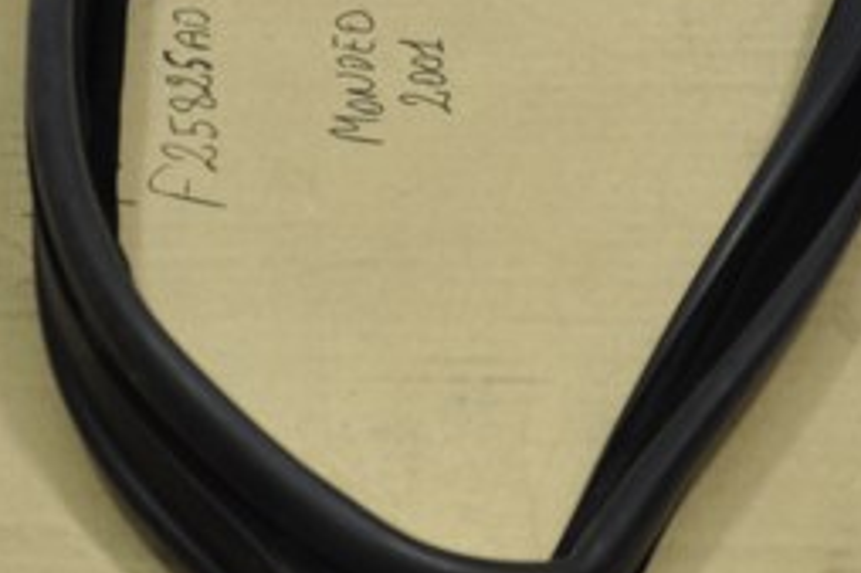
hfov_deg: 13.8
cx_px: 397
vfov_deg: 9.1
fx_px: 3561
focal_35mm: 149
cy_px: 0
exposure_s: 1/40
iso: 200
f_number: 4.5
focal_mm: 28
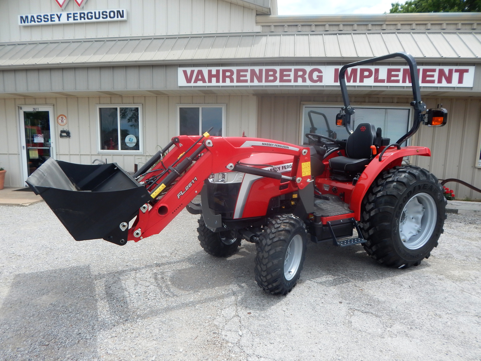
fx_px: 306
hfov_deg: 76.4
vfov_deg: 61.1
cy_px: 180
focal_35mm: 22
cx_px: 240
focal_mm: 4
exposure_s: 1/400
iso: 125
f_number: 6
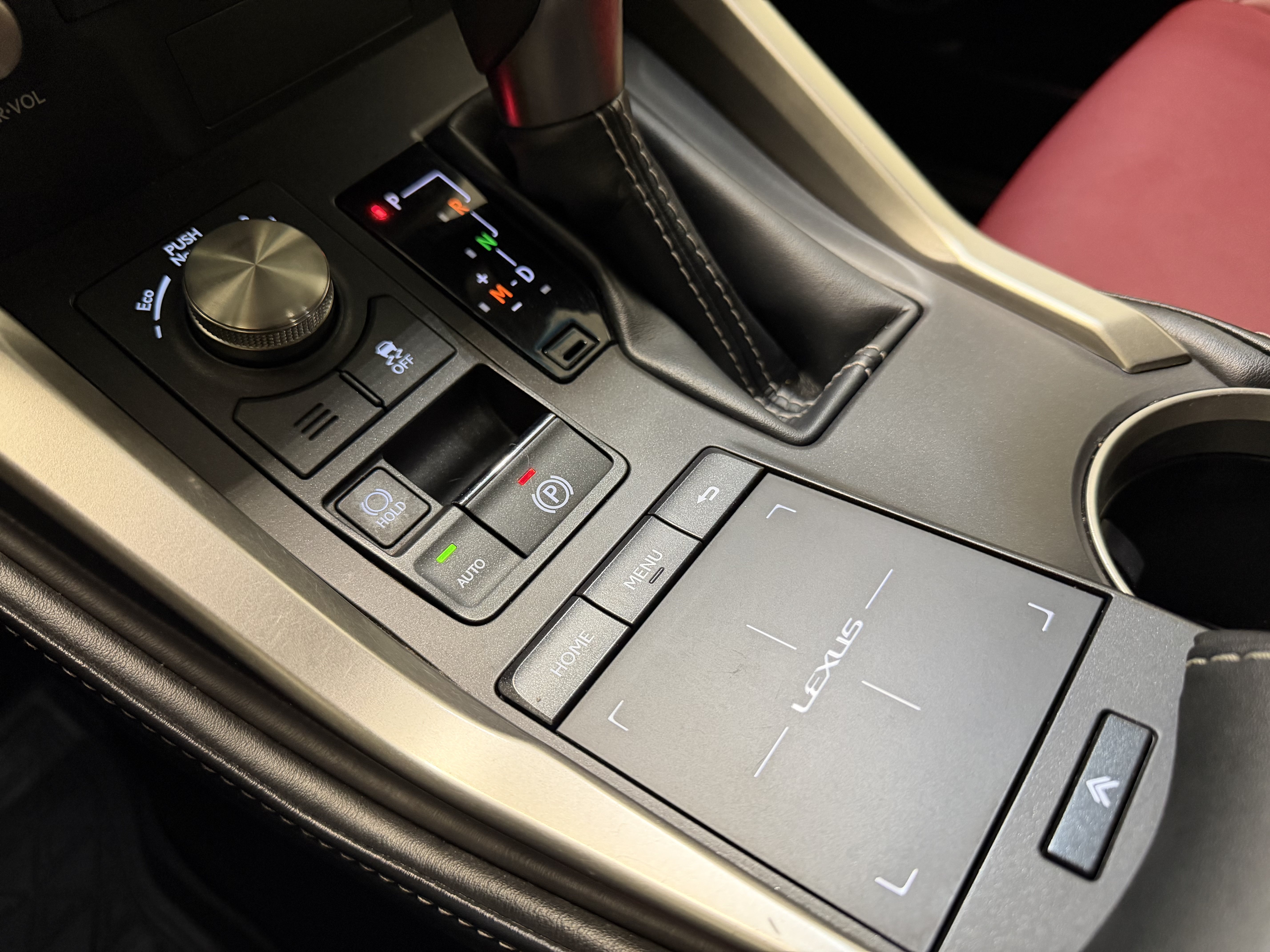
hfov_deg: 71.6
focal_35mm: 24
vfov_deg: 56.8
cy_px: 476
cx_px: 635
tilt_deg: -47.9
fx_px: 881
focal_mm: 6.76
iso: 500
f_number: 1.78
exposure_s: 1/50
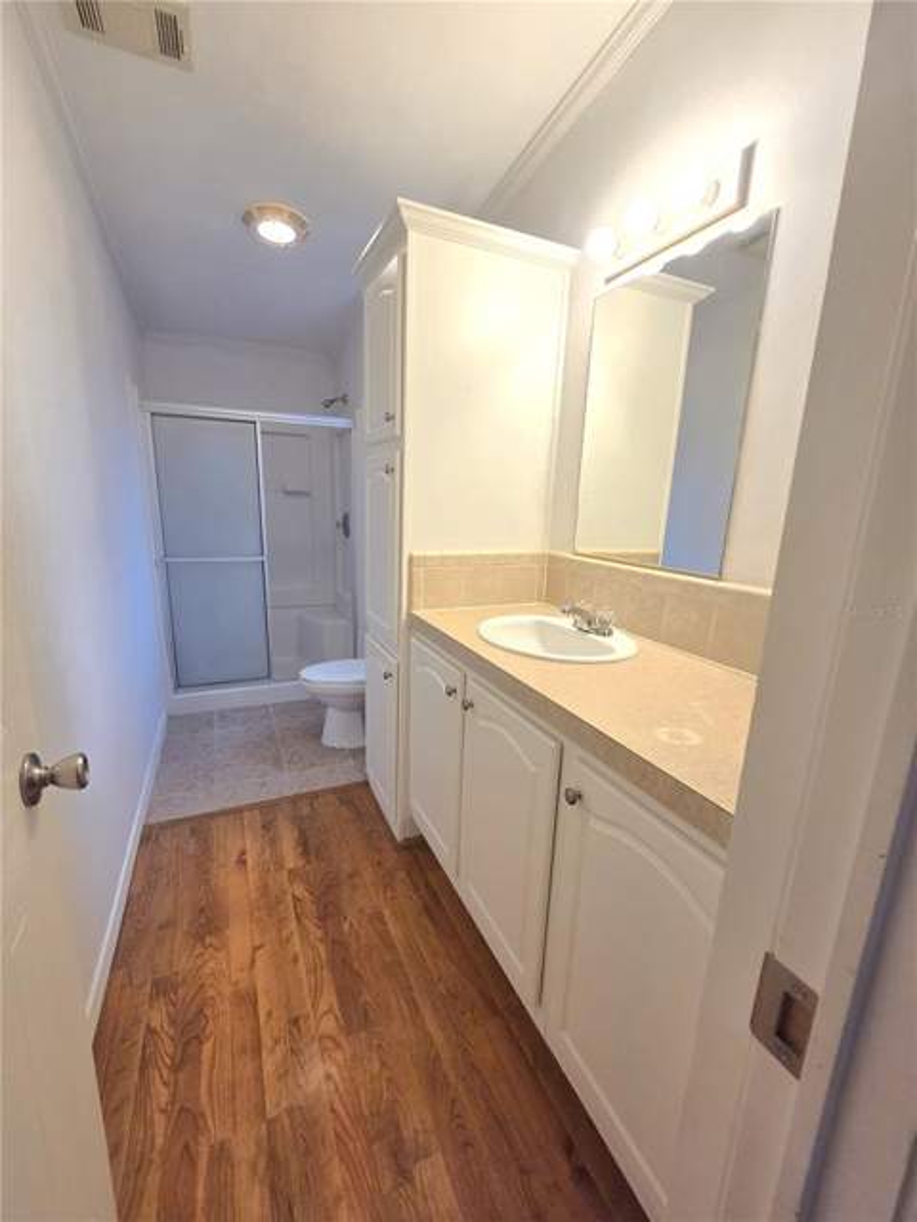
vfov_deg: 106.2
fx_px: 459
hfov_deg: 89.9
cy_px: 611
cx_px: 458
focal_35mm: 13
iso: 160
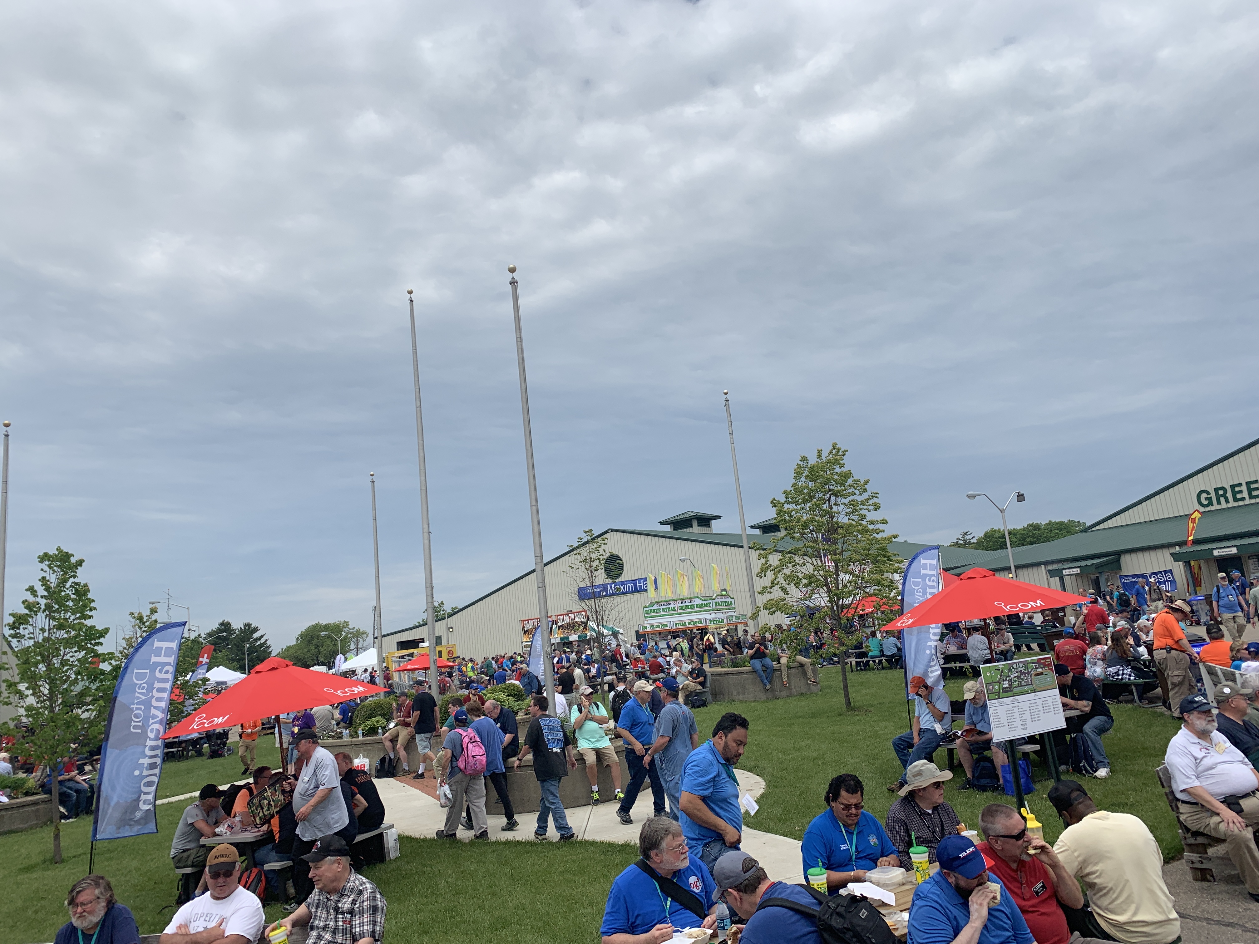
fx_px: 946
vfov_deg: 53.1
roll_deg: +4.4
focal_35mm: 26
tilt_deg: +9.5
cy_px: 472
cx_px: 630
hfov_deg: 67.3
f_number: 1.8
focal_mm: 4.25
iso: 25
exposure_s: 1/3650
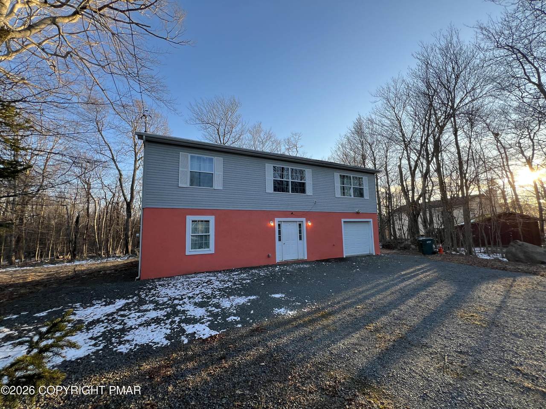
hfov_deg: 106.2
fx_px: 205
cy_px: 204
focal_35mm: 13
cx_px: 273
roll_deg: +0.9
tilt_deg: +6.6
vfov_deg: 89.9
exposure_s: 1/227
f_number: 1.8
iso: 32
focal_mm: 1.57
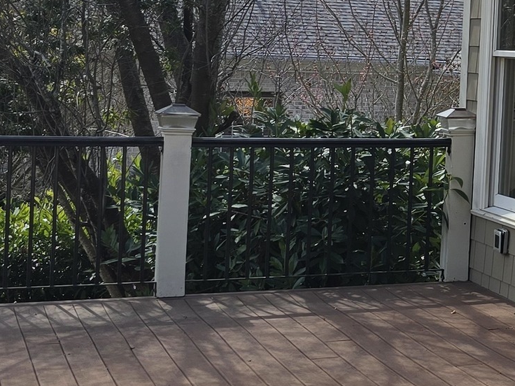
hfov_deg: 17.2
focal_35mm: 96
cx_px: 894
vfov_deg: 15.3
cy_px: 52
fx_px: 1428
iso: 12
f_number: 1.7
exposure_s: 1/374
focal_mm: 6.3
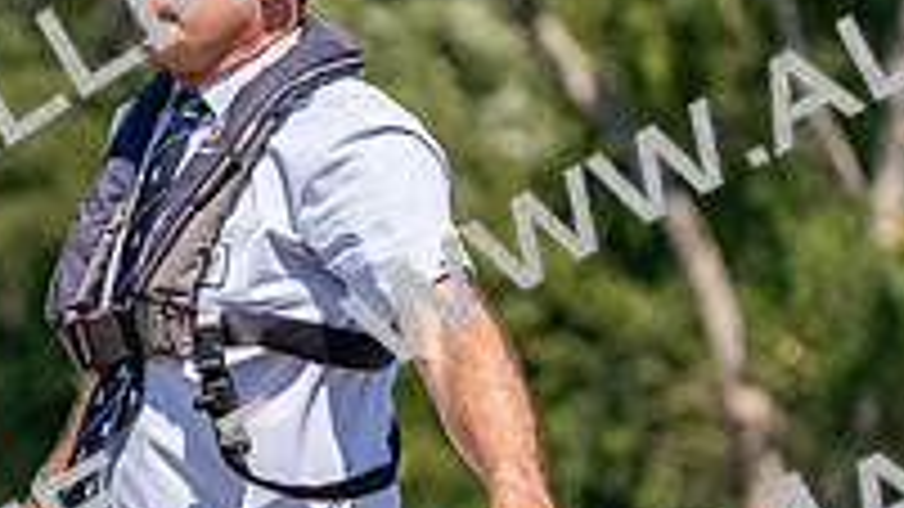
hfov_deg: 3.6
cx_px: 13
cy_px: 438
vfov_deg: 2.0
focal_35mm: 604
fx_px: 14476
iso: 250
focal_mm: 200
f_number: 5.6
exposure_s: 1/2000
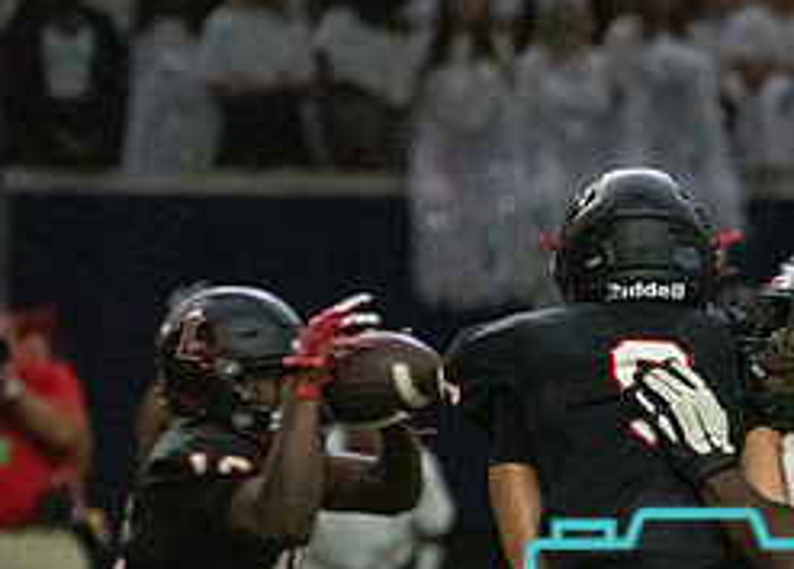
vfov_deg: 2.1
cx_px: 777
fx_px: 15848
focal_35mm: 702
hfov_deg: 2.9
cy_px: 593
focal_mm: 253
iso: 8000
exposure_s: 1/1250
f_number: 5.6
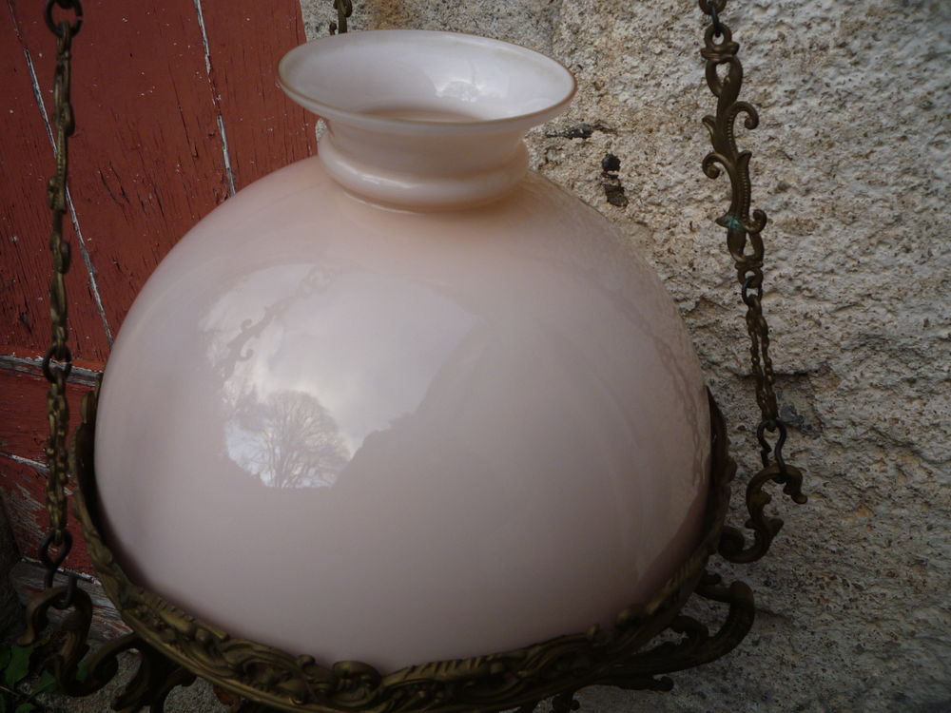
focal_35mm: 30
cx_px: 476
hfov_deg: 60.0
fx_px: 824
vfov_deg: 46.8
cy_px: 356
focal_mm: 5.2
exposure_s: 1/160
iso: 100
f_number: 4
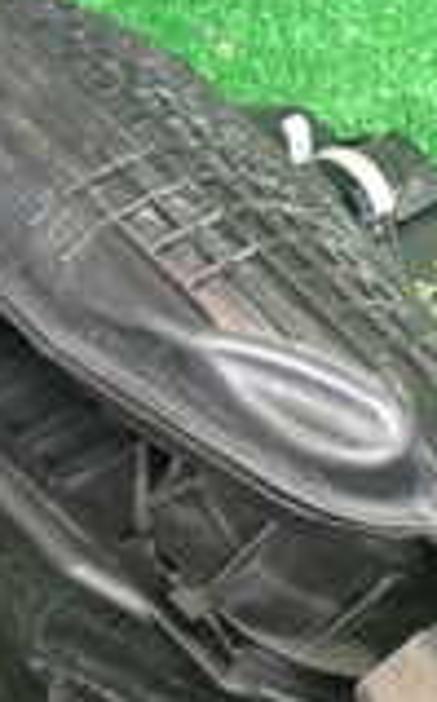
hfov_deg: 10.9
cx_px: 172
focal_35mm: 120
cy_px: 406
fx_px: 2293
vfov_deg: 17.4
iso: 800
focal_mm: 5.4
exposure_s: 1/100
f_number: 2.3
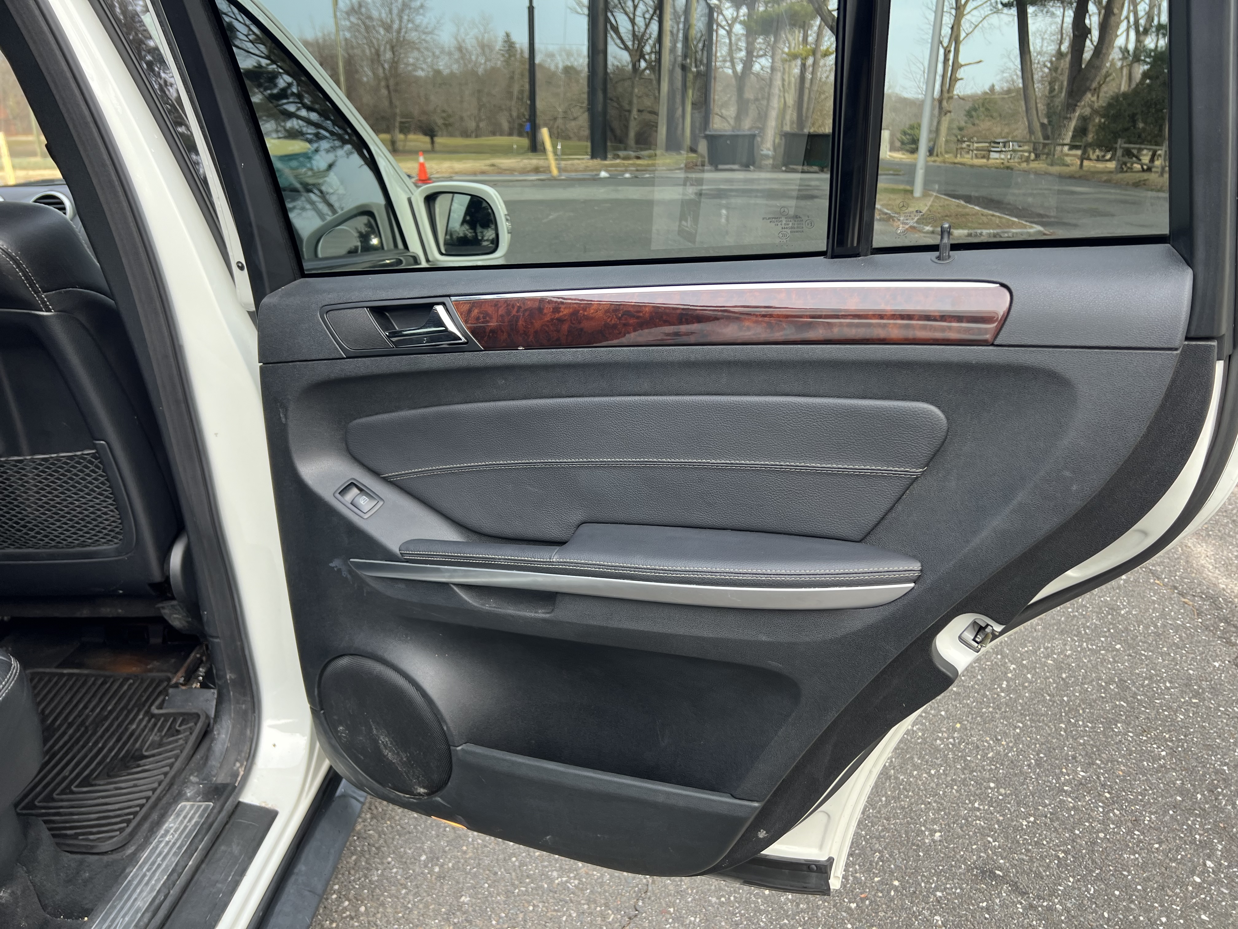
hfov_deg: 67.3
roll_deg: -1.3
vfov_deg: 53.1
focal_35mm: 26
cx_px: 619
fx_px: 930
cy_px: 464
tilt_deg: -20.8
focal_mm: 5.7
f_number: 1.5
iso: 40
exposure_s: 1/204
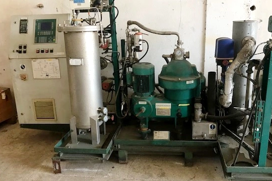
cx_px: 156
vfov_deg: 38.9
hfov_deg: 55.6
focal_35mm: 34
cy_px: 87
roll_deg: +1.3
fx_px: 257
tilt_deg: -19.2
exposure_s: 1/17
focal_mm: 3.99
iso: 64
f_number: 1.8
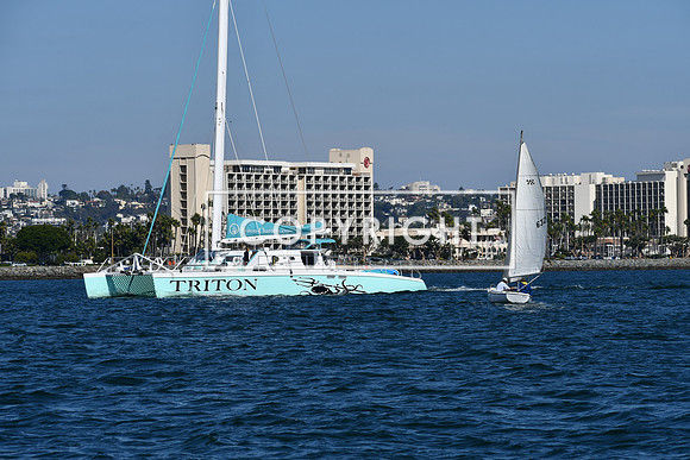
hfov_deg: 11.0
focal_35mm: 187
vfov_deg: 7.3
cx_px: 345
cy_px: 230
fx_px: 3585
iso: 100
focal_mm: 125
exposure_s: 1/640
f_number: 9
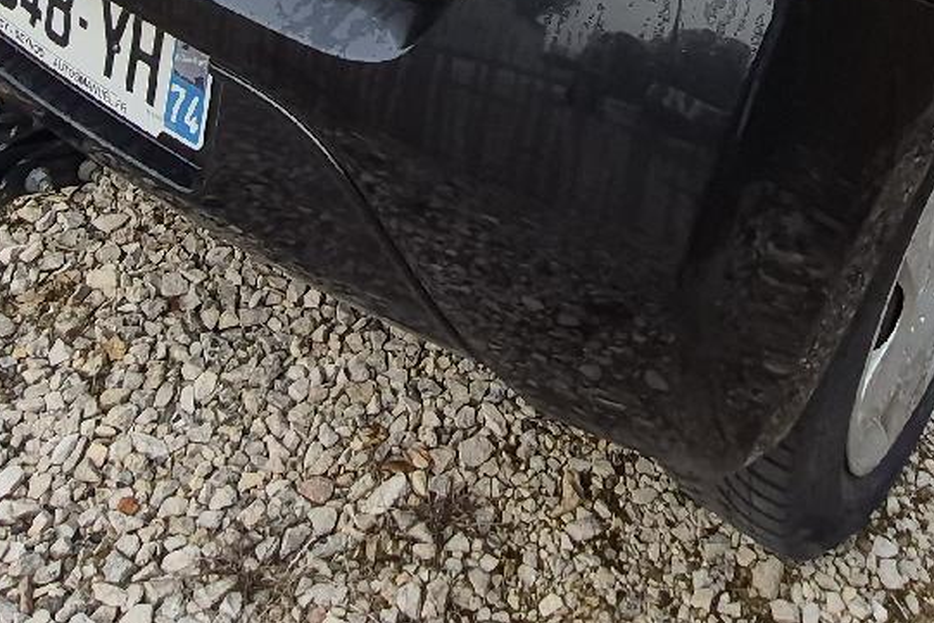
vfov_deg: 24.8
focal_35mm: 45
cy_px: -242
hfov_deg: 43.2
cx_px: 592
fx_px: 1168
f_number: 2.2
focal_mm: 1.74
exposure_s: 1/312
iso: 40
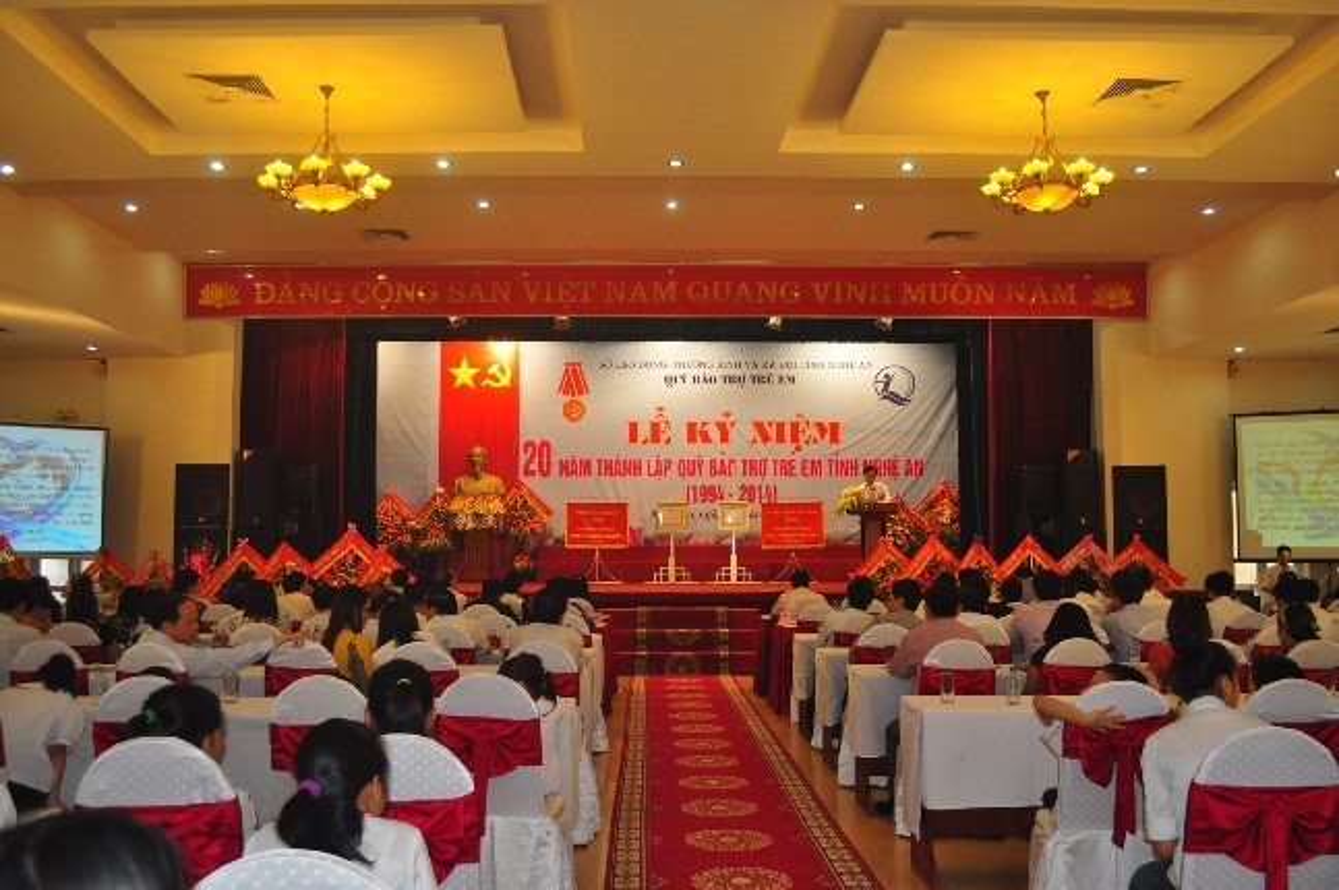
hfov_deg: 57.3
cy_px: 445
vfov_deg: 39.9
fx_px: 1226
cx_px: 670
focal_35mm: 33
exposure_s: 1/160
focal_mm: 22
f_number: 4.5
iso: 1000
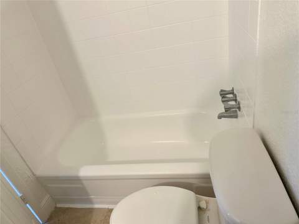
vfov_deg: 56.8
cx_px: 150
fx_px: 207
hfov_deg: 71.6
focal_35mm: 24
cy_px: 112
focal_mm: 6.86
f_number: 1.78
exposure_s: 1/60
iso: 200
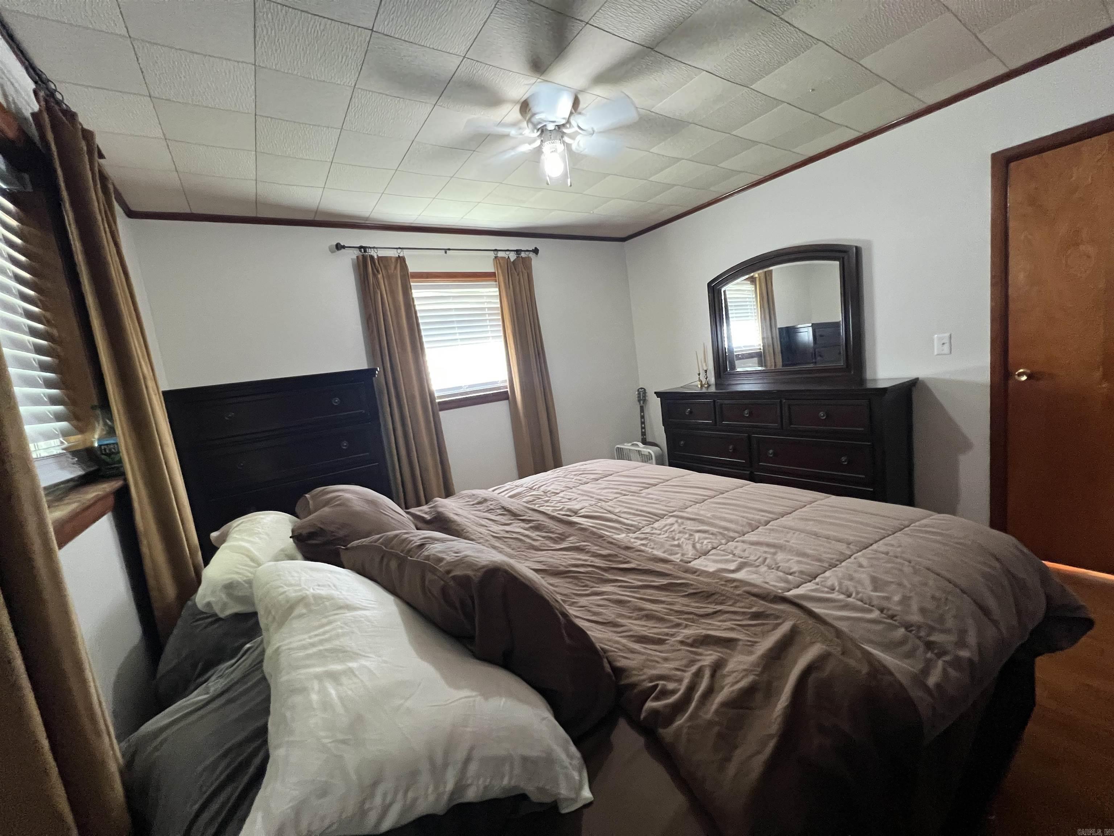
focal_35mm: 13
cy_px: 418
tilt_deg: -7.1
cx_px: 557
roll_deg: +8.1
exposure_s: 1/60
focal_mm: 1.57
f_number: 1.8
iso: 640
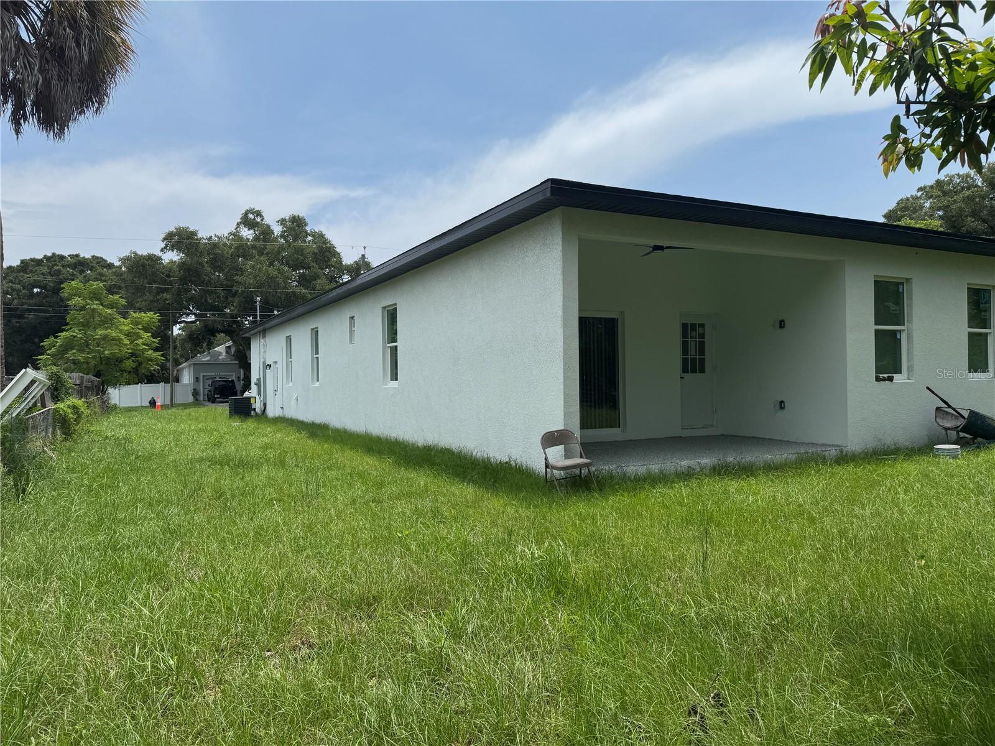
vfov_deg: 56.8
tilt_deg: +1.1
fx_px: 690
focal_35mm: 24
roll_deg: +0.2
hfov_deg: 71.6
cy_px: 373
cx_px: 498
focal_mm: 6.76
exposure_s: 1/7092
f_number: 1.78
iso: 80
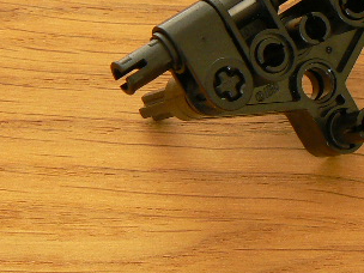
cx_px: 302
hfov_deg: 16.5
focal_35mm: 118
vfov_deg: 12.5
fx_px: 1241
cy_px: 31
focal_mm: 6.8
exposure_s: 1
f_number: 3.6
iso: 100
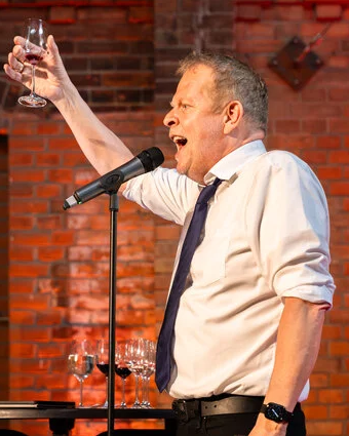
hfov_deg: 18.6
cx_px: 80
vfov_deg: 23.3
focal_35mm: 82
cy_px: 218
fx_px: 1059
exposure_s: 1/250
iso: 4000
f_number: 2.8
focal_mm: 58
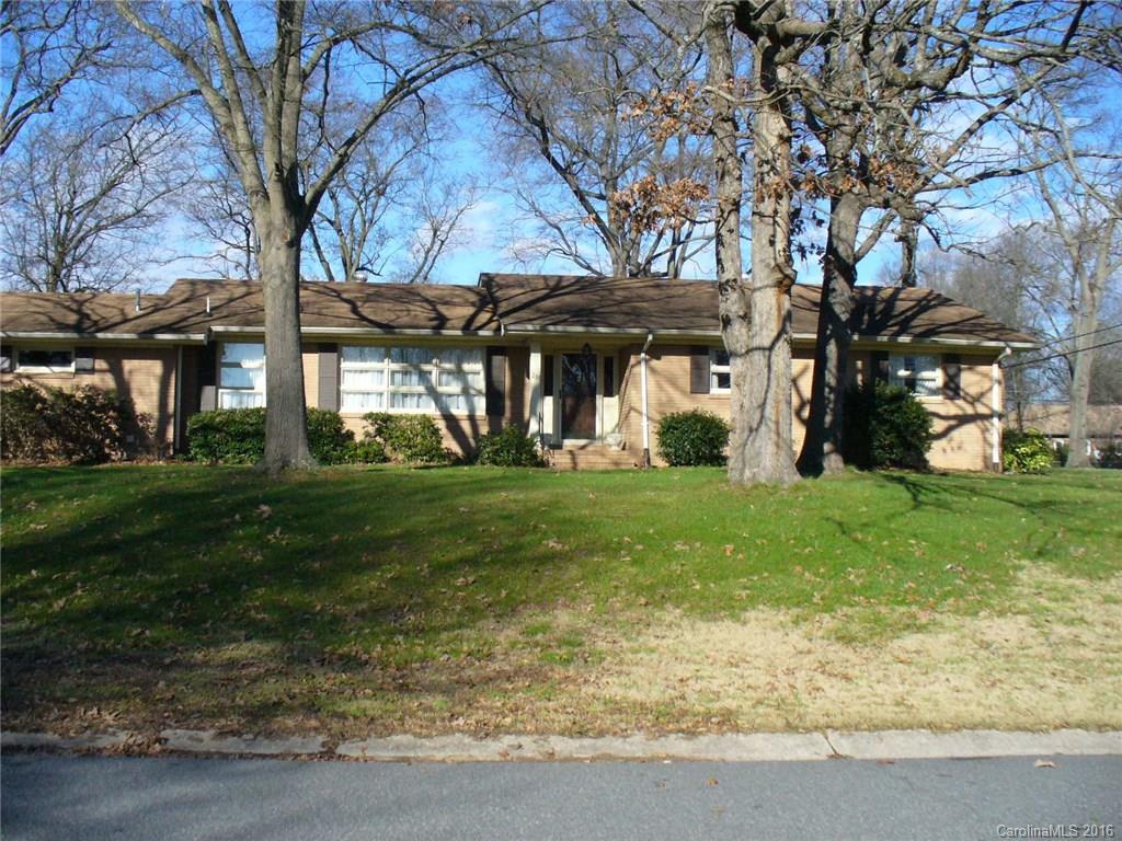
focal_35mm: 37
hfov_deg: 50.1
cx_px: 561
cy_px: 420
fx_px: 1199
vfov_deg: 38.7
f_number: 5.6
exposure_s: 1/640
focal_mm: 6.1
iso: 200
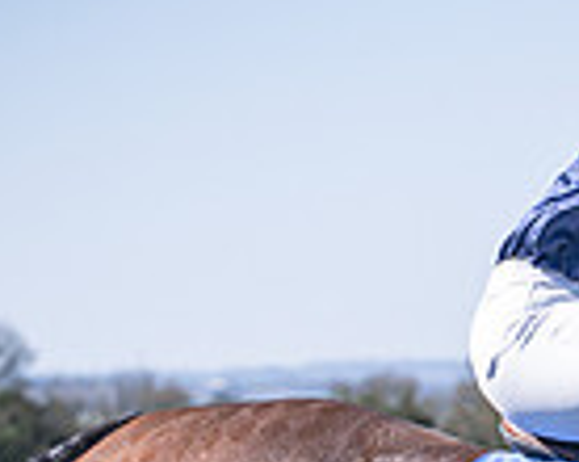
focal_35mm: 372
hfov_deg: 5.2
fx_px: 6366
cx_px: 825
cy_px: 670
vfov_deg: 4.1
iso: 200
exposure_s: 1/1600
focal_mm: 70
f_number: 4
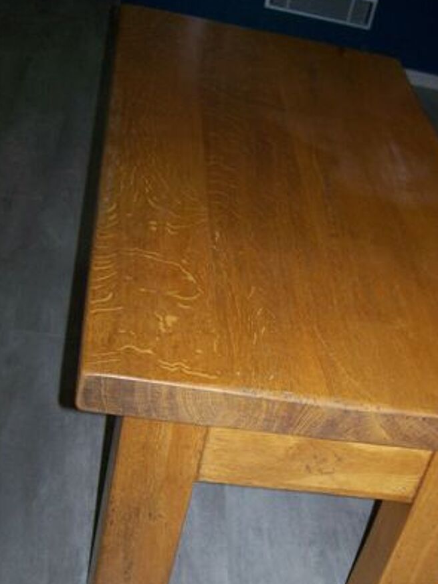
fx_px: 978
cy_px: 362
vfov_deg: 33.1
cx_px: 312
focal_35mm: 58
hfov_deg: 25.0
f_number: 2.8
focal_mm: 6.3
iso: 160
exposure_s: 1/60
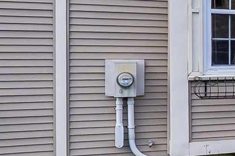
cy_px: 60
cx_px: 454
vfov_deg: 15.7
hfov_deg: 17.6
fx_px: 567
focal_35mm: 87
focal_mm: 12
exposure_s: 1/200
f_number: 10
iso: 400
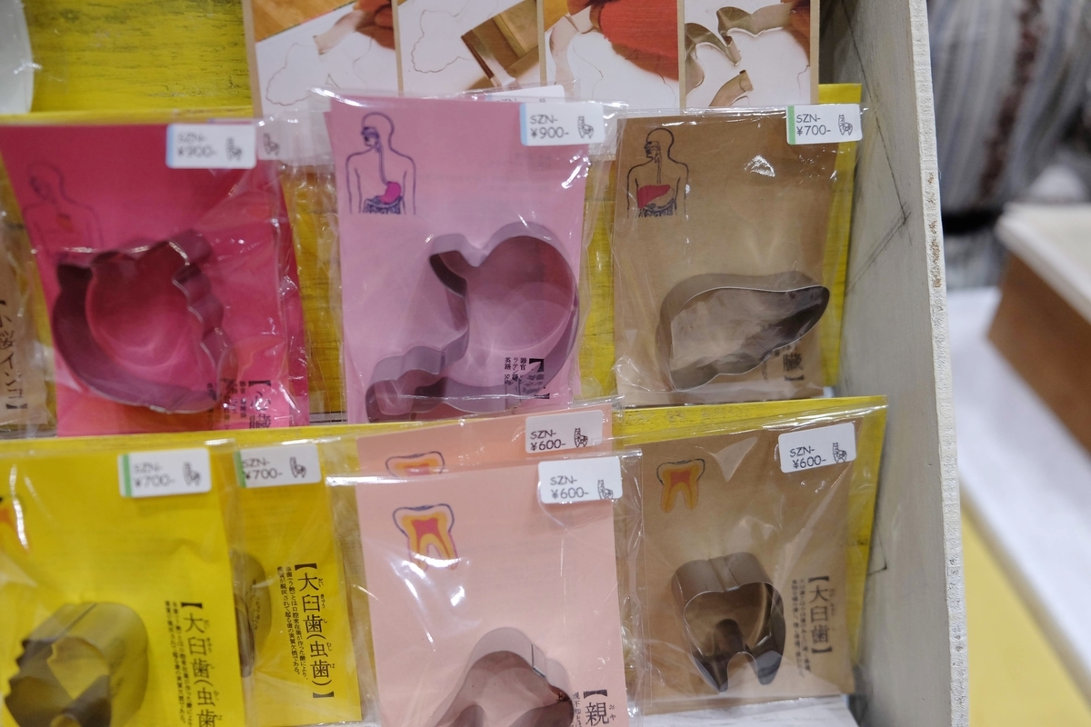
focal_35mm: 27
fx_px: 818
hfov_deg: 67.4
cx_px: 546
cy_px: 364
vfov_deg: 47.9
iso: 640
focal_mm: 18
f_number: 2.8
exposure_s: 1/125
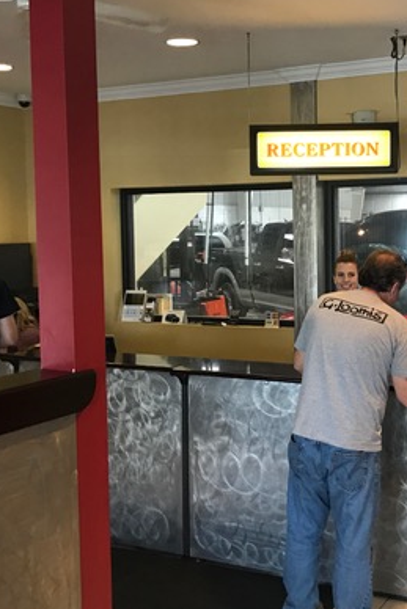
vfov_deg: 41.1
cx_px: 306
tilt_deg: -2.2
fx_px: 813
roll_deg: +0.4
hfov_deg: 27.7
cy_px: 281
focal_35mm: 48
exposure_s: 1/27
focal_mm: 3.99
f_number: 1.8
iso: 40
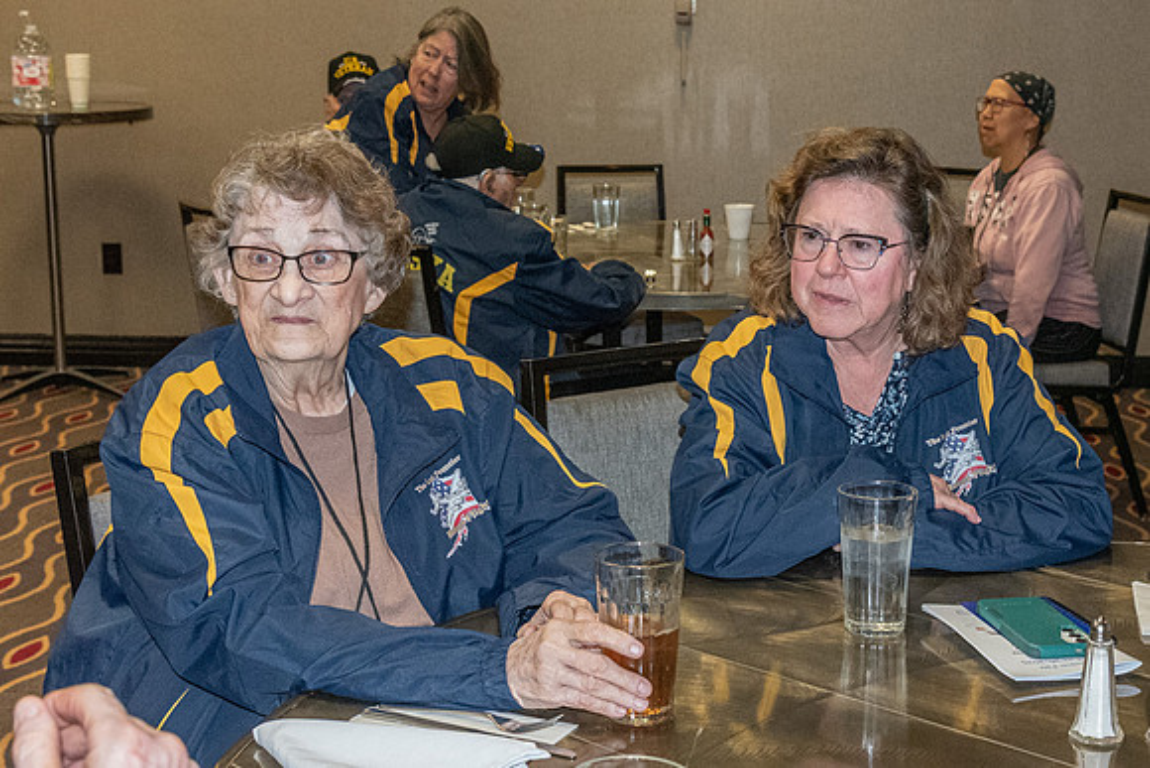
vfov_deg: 23.6
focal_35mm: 57
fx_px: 1834
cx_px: 655
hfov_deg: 34.8
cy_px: 346
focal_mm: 38
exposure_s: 1/125
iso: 6400
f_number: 6.3
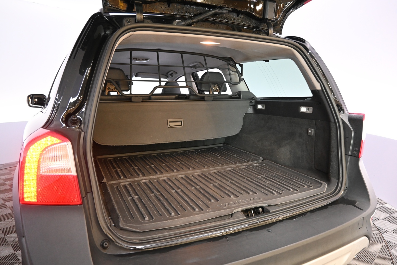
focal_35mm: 24
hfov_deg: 73.7
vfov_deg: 53.1
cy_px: 132
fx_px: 265
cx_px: 198
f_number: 3.5
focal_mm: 16
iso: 2200
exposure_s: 1/25
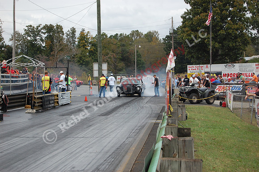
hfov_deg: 24.6
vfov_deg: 16.5
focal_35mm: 82
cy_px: 86
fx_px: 593
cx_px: 130
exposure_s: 1/1000
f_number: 5.6
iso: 400
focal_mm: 55
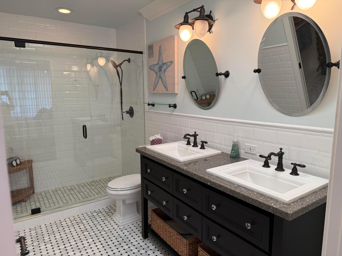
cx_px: 171
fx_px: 237
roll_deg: +1.4
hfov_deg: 71.6
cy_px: 128
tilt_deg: -8.0
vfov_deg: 56.8
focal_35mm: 24
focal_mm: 6.76
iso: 160
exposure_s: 1/120
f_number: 1.78
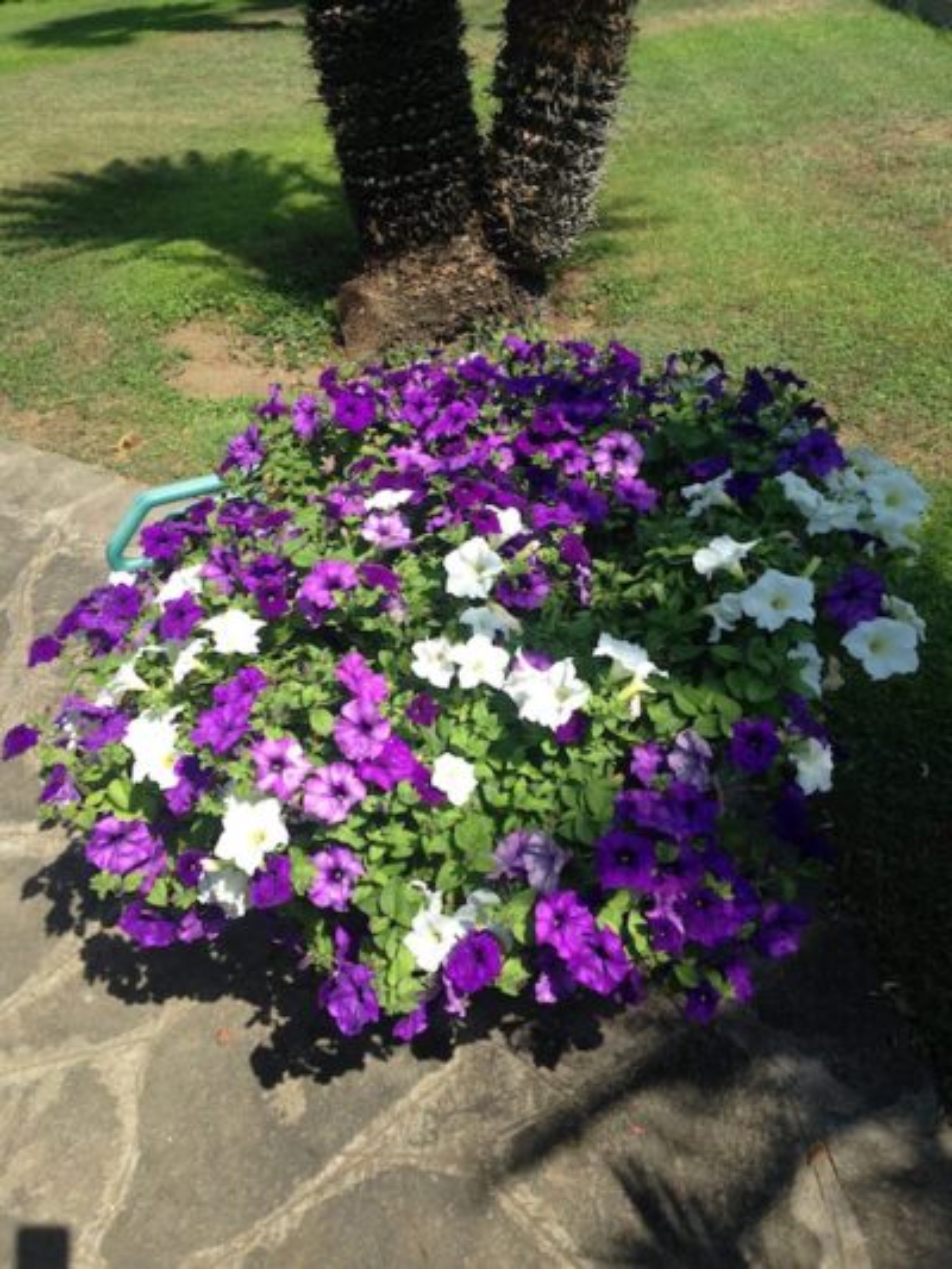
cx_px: 476
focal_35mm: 33
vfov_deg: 55.3
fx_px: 1210
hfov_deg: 43.0
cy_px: 634
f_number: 2.4
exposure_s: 1/1004
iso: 50
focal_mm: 4.12
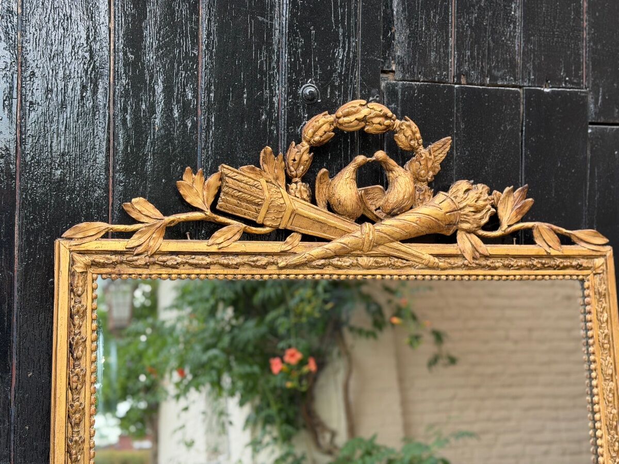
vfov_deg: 30.3
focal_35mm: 48
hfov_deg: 39.7
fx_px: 858
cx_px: 310
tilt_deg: +0.5
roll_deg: -0.8
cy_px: 232
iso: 64
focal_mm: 6.76
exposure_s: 1/263
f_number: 1.78
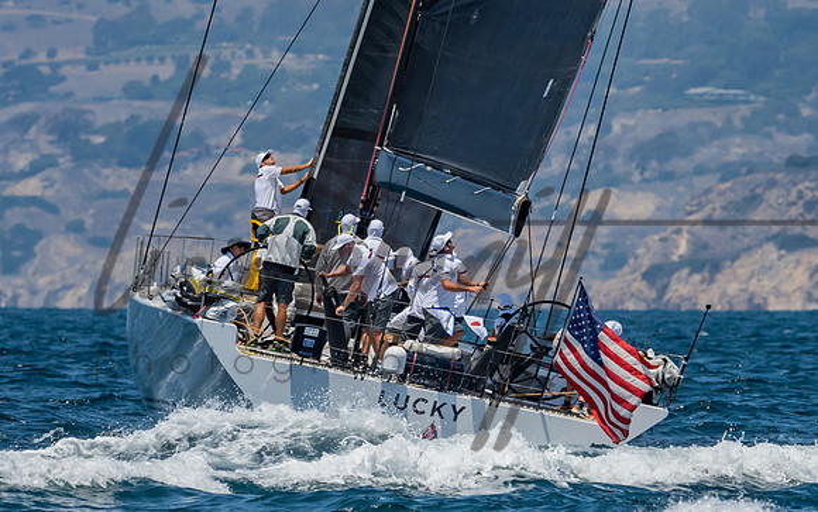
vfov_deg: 1.5
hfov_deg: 2.3
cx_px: 653
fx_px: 20039
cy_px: 112
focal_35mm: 899
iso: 320
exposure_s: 1/1600
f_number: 5.6
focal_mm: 310
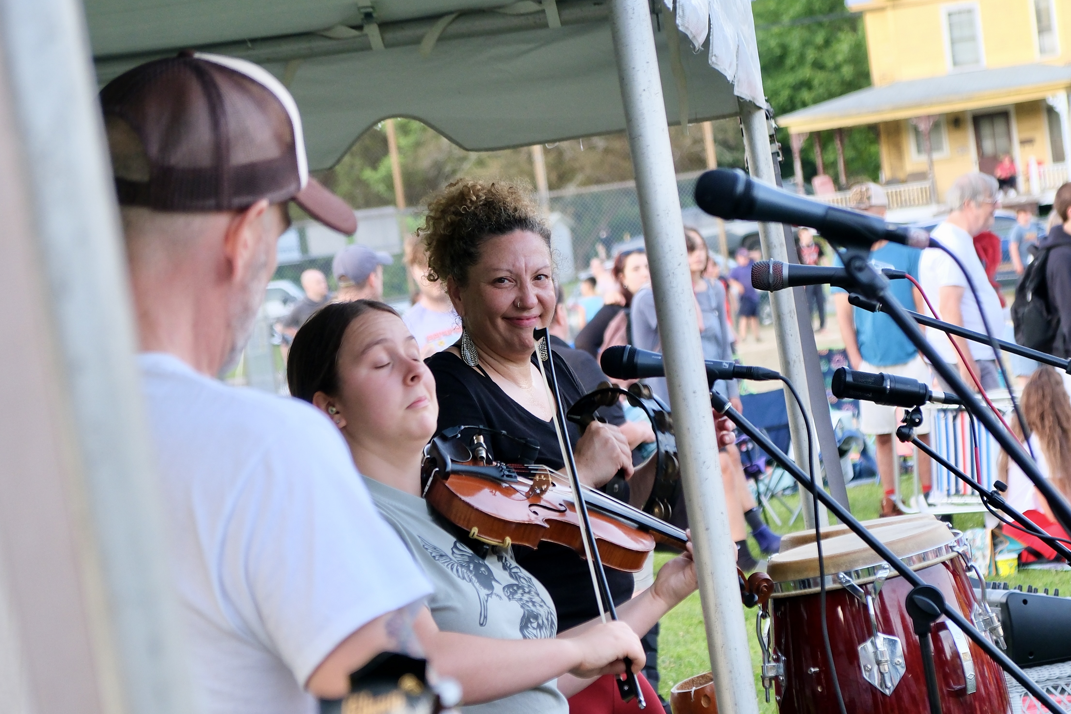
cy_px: 461
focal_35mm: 112
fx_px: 3332
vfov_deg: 12.2
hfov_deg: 18.2
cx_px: 634
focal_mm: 55
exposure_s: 1/160
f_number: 4
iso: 1250
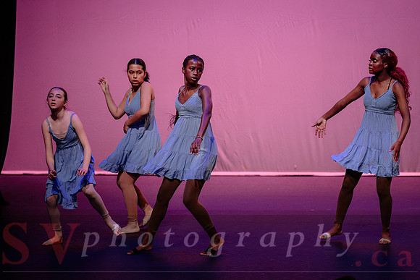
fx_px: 2032
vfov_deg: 7.9
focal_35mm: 174
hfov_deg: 11.8
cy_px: 163
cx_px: 250
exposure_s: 1/500
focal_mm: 145
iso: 1250
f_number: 2.8
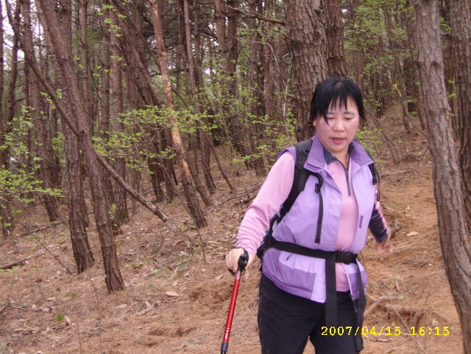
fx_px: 871
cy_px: 177
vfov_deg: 22.9
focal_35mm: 64
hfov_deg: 30.3
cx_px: 236
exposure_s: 1/60
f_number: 3.7
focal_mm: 10.75
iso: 218
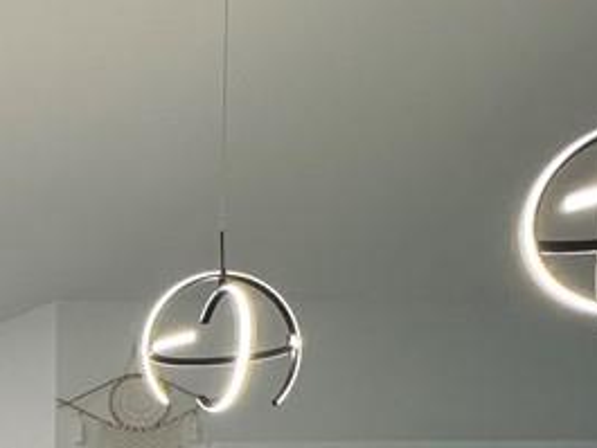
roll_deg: +0.6
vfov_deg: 23.4
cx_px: -182
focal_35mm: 54
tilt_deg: -5.0
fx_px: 932
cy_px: 610
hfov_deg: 28.8
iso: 160
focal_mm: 2.22
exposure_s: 1/120
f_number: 2.2
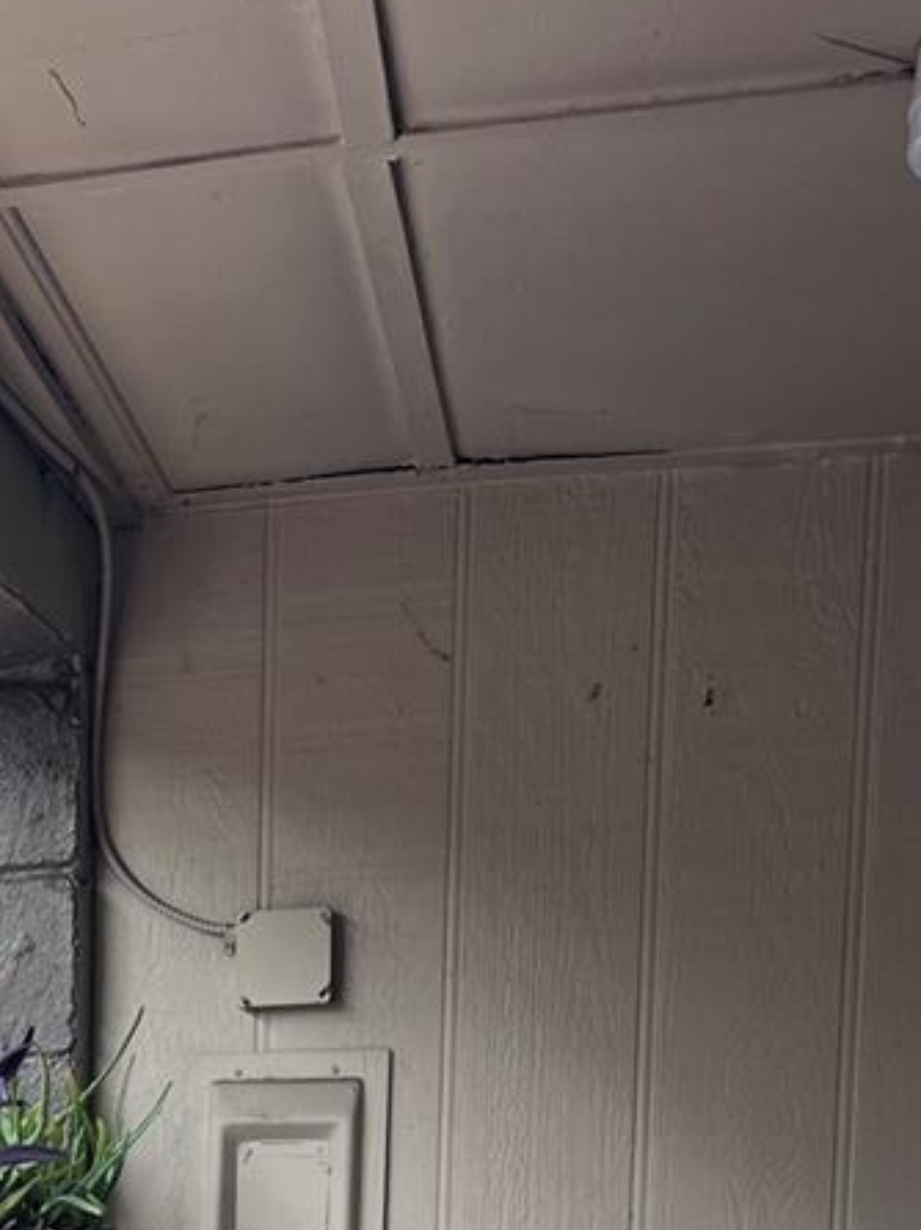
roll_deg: +0.6
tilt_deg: -8.3
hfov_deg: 19.6
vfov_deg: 25.0
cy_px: 1489
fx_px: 2486
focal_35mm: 70
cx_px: -218
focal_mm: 5.7
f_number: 1.5
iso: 50
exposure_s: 1/323
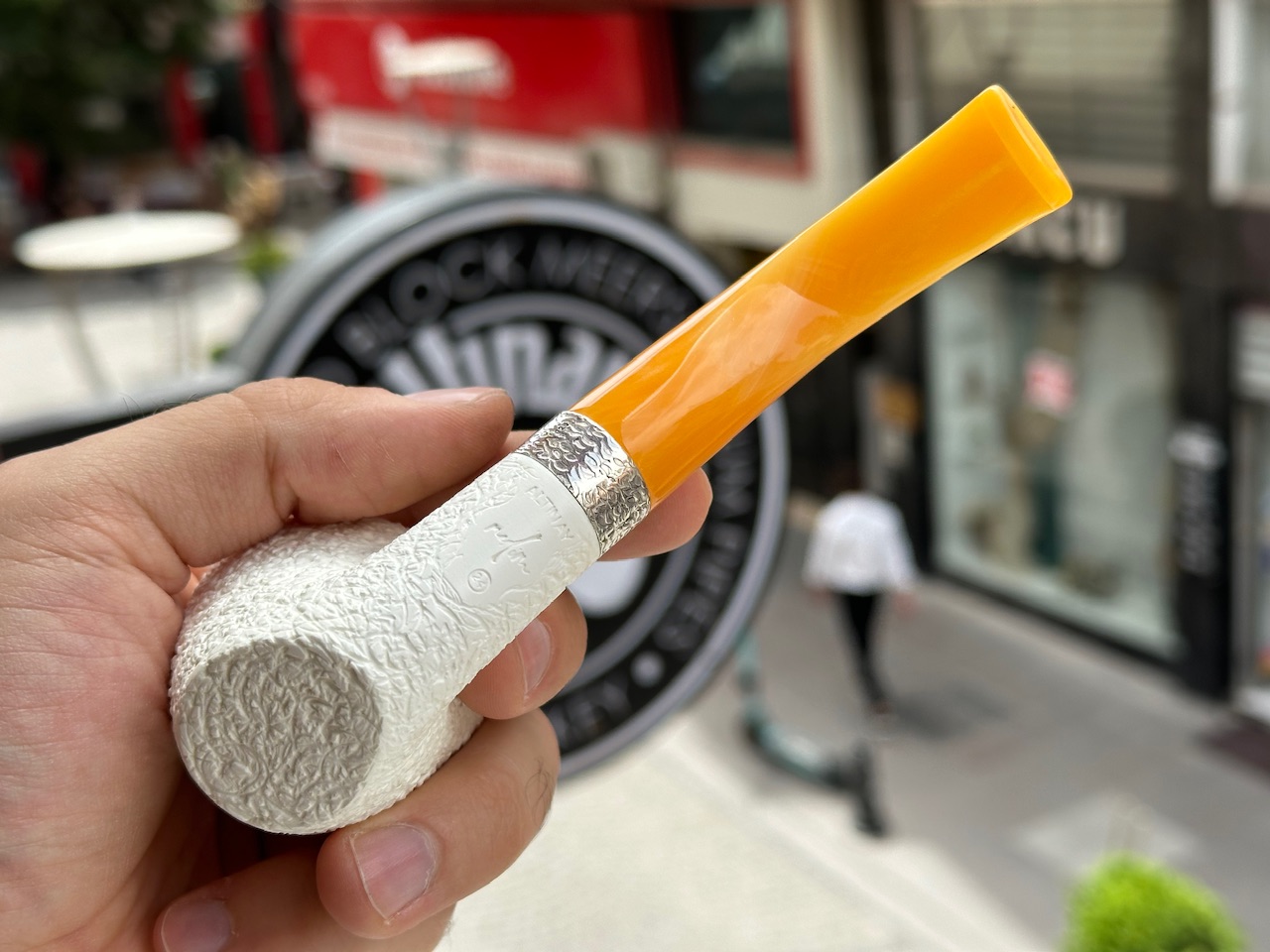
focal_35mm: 48
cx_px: 635
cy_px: 476
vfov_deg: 30.3
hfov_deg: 39.7
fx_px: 1761
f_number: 1.78
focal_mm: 6.86
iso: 64
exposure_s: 1/1667
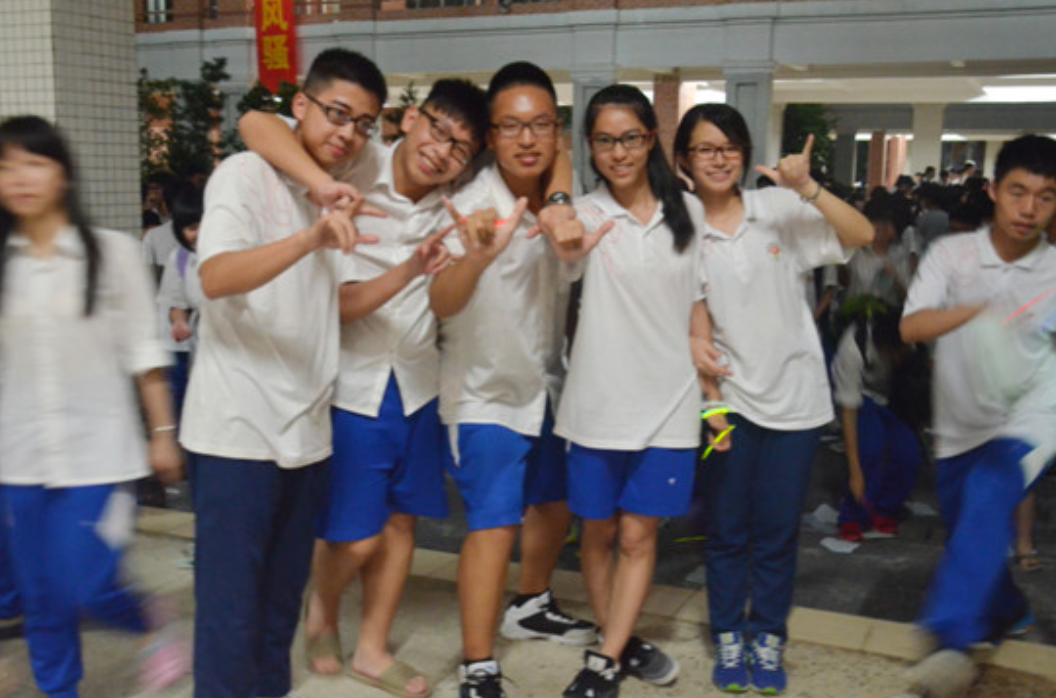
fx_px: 1170
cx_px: 534
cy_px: 376
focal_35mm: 40
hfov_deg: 48.6
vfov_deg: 33.2
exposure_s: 1/20
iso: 4000
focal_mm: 24
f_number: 3.8
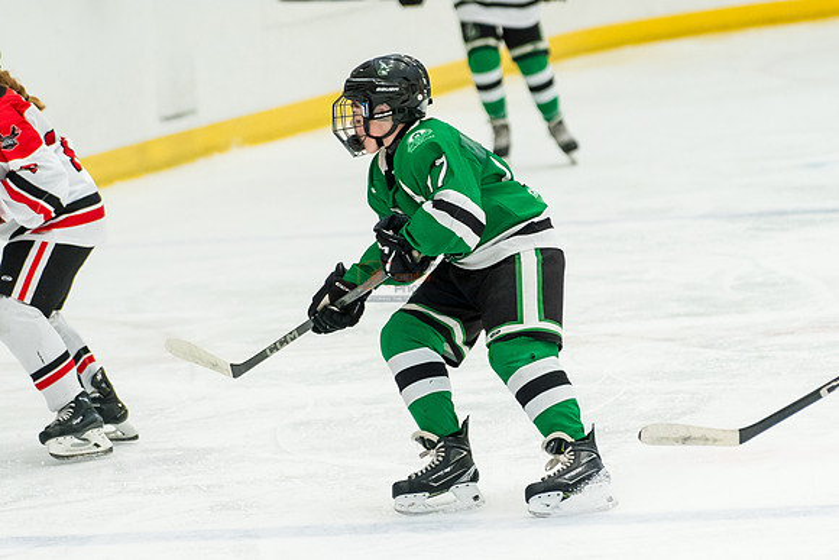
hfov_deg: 5.8
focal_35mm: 356
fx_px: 8306
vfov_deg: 3.9
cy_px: 277
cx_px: 490
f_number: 2.8
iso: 2000
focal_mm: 150
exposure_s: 1/2000
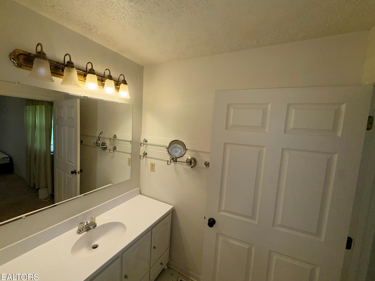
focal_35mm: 15
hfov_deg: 98.0
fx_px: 163
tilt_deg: -5.5
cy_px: 140
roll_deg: -3.9
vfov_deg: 81.8
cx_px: 175
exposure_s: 1/122
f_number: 2.2
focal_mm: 2.22
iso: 32
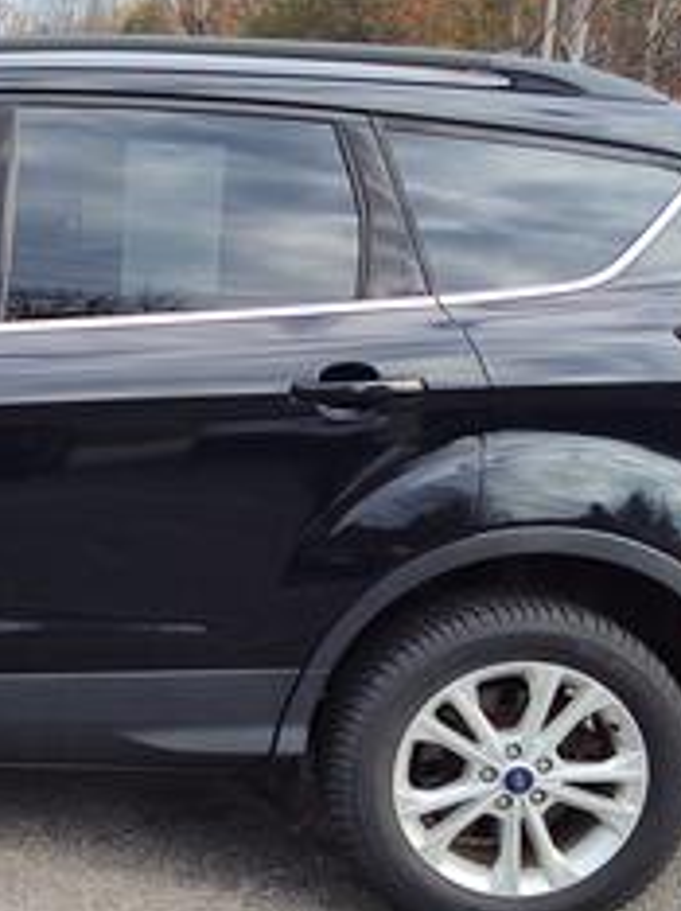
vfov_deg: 30.7
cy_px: 514
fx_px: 1656
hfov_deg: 21.6
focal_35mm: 63
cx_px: -136
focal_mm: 5.56
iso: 100
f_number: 1.88
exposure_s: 1/679
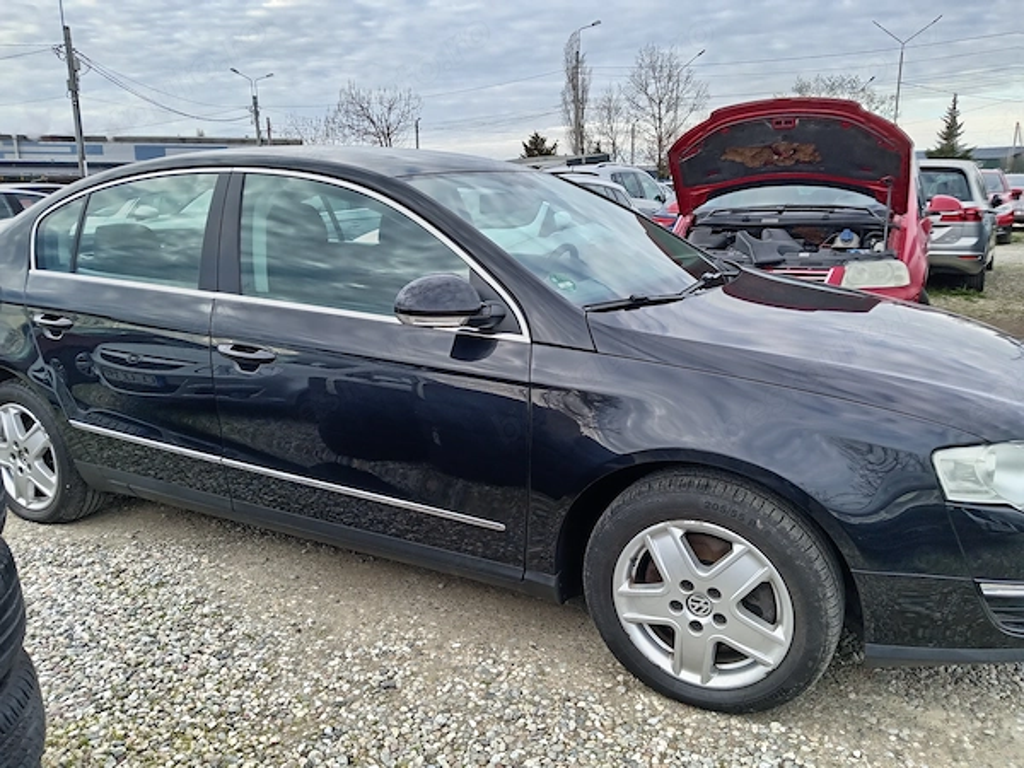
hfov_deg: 65.3
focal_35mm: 27
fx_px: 799
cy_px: 384
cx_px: 512
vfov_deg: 51.4
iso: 282
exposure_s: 1/100
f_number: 1.8
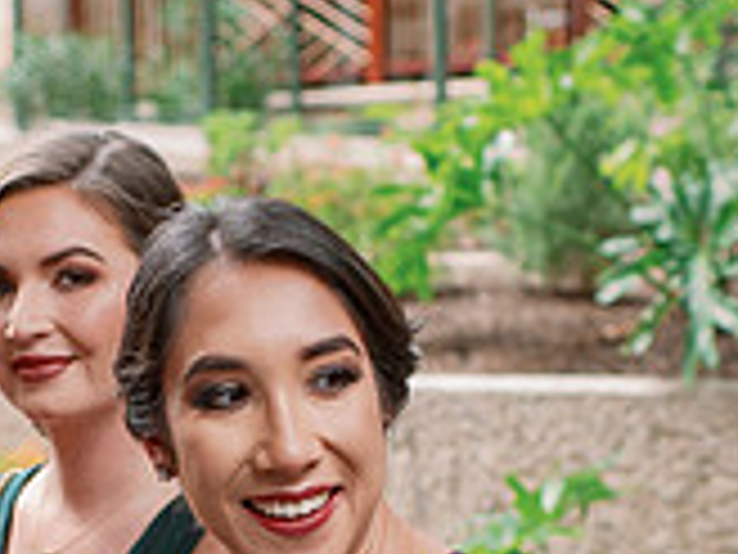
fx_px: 2537
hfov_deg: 16.5
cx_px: 310
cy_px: 592
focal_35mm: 119
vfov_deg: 12.3
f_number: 2.8
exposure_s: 1/1000
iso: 200
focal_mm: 35
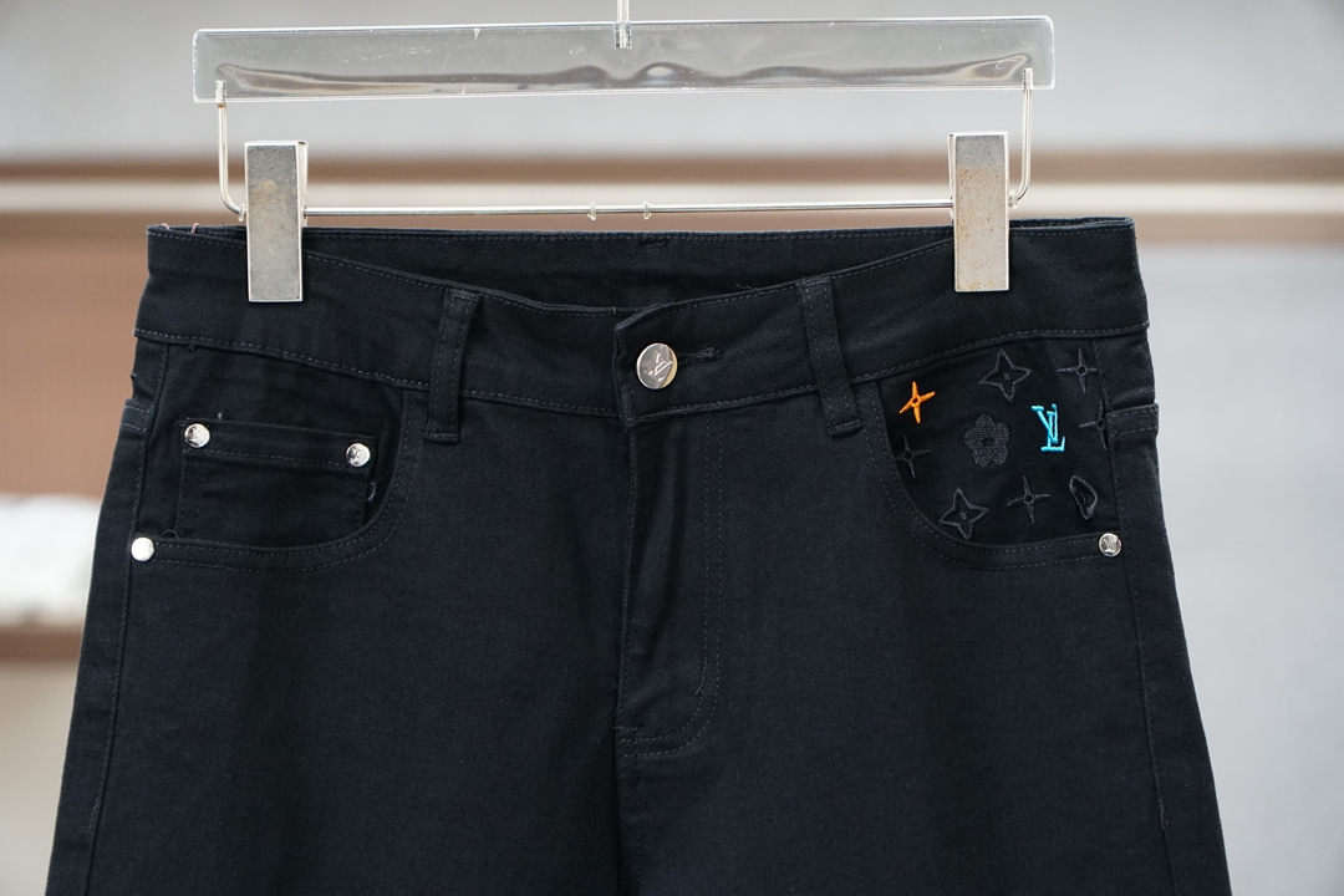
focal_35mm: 105
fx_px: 3920
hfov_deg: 19.5
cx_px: 672
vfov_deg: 13.0
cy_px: 448
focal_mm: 70
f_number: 3.5
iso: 1000
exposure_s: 1/125
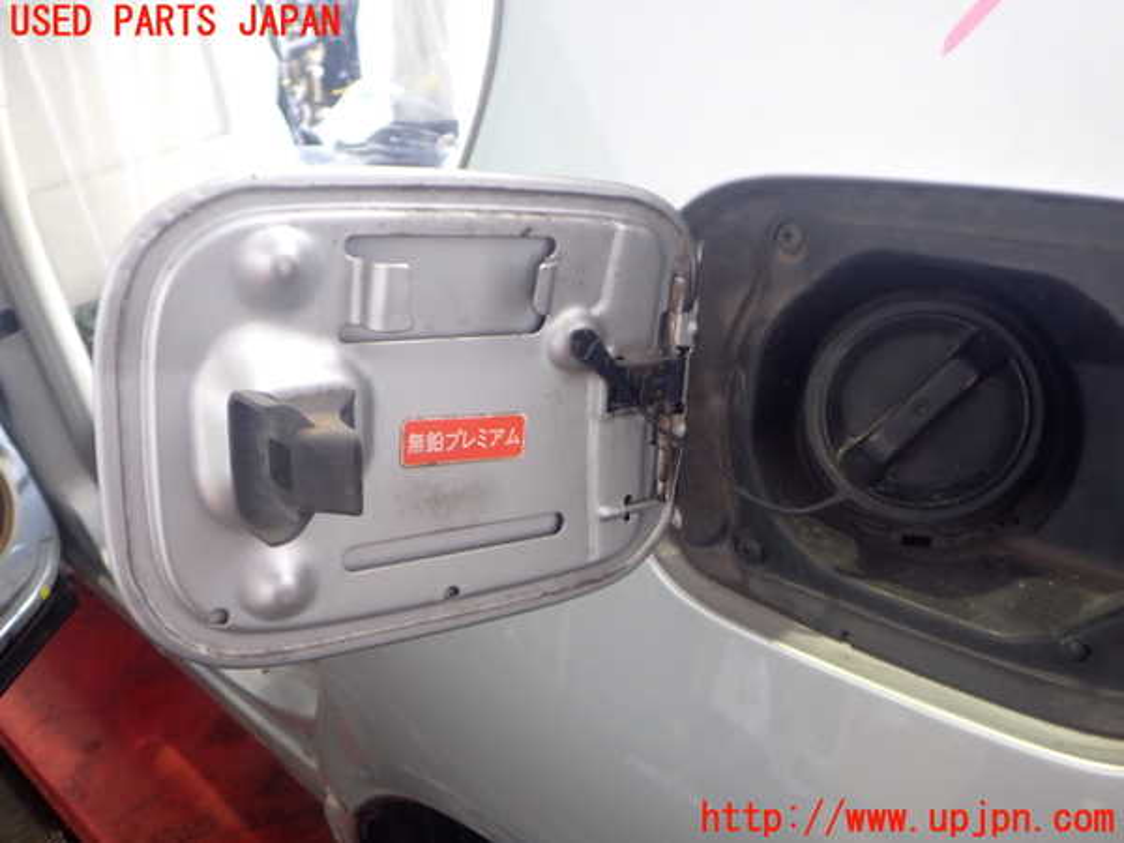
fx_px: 974
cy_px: 422
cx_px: 562
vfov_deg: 46.8
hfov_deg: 60.0
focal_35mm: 30
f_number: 2.3
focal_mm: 5.4
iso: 200
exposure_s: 1/40
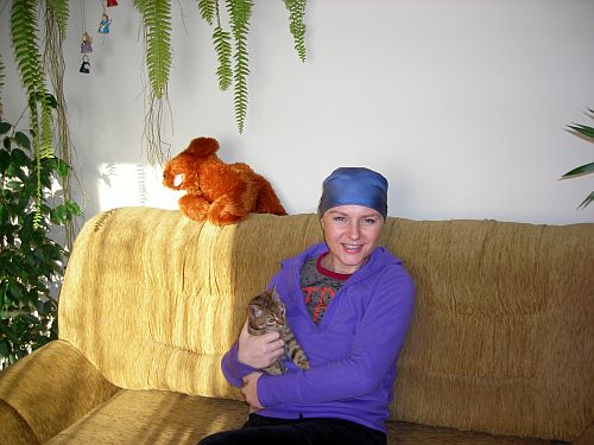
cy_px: 222
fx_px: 652
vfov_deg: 37.7
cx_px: 297
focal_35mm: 38
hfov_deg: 49.0
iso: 52
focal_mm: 6.3
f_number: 3.2
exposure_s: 1/60.1
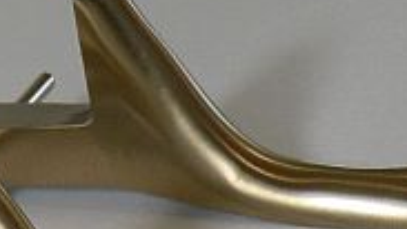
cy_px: 467
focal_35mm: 118
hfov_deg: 17.6
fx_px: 1274
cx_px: -33
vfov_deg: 9.6
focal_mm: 5.8
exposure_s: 1/55.4
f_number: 5.6
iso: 95
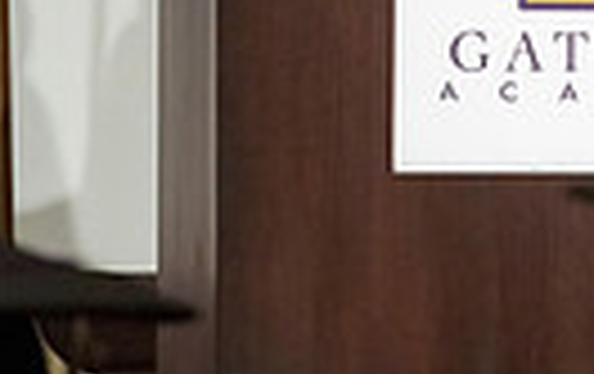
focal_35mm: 694
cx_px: 522
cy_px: -523
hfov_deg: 3.0
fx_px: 11254
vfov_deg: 1.9
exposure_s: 1/200
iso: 6400
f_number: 8
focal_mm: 200
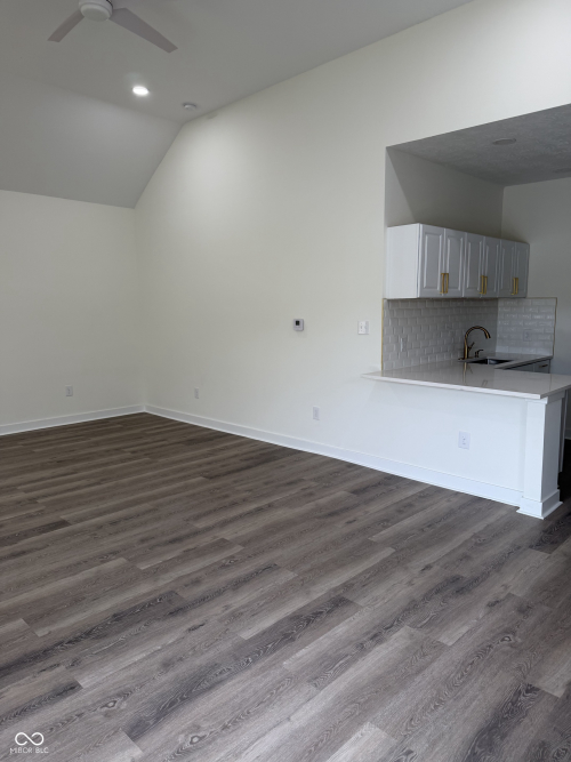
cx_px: 286
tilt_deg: -9.4
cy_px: 381
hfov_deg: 56.8
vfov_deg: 71.6
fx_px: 528
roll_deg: -0.1
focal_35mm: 24
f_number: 1.78
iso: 100
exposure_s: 1/120
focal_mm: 6.76
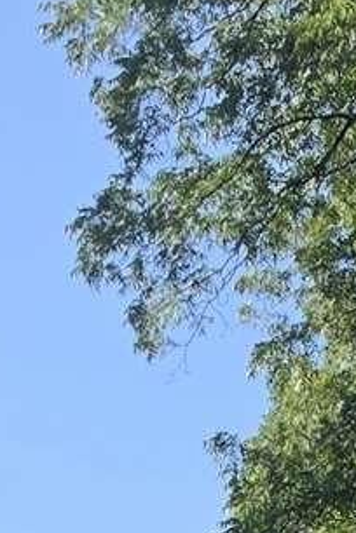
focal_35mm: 180
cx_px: 119
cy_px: 1555
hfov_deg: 7.6
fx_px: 2670
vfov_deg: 9.3
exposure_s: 1/2116
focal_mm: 6.5
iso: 64
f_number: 1.4
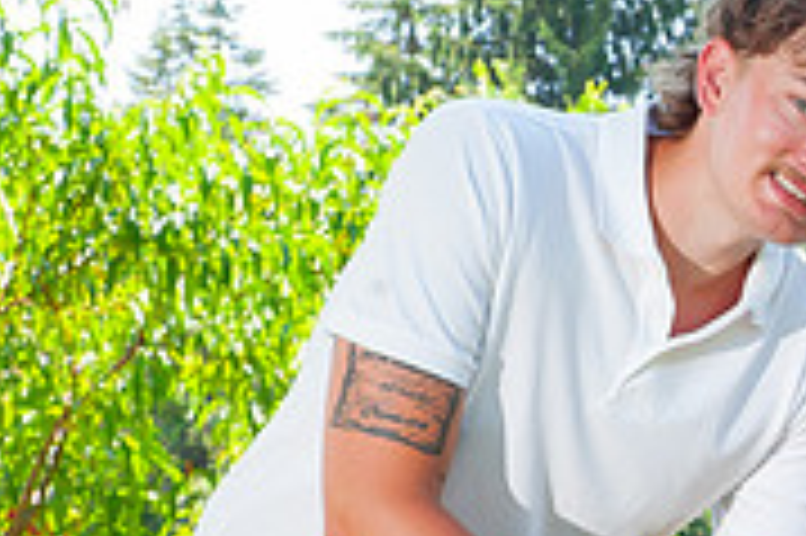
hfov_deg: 11.2
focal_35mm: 175
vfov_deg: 7.8
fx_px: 3914
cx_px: 1298
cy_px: 498
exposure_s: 1/125
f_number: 13
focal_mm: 52
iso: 640
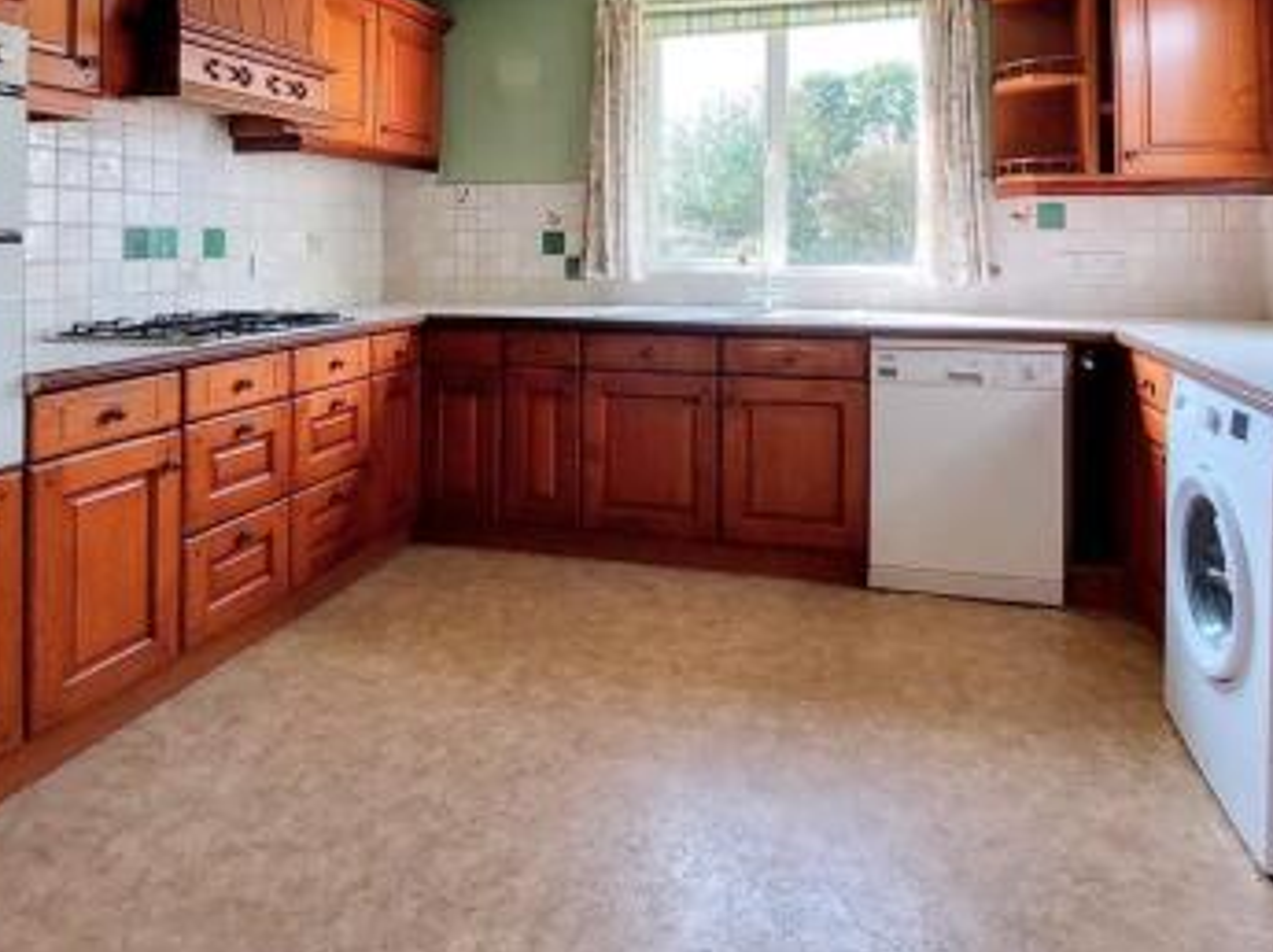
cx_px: 666
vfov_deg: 58.0
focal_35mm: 22
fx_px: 808
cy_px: 242
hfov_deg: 76.4
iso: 50
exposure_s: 1/103
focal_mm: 1.74
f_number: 2.2
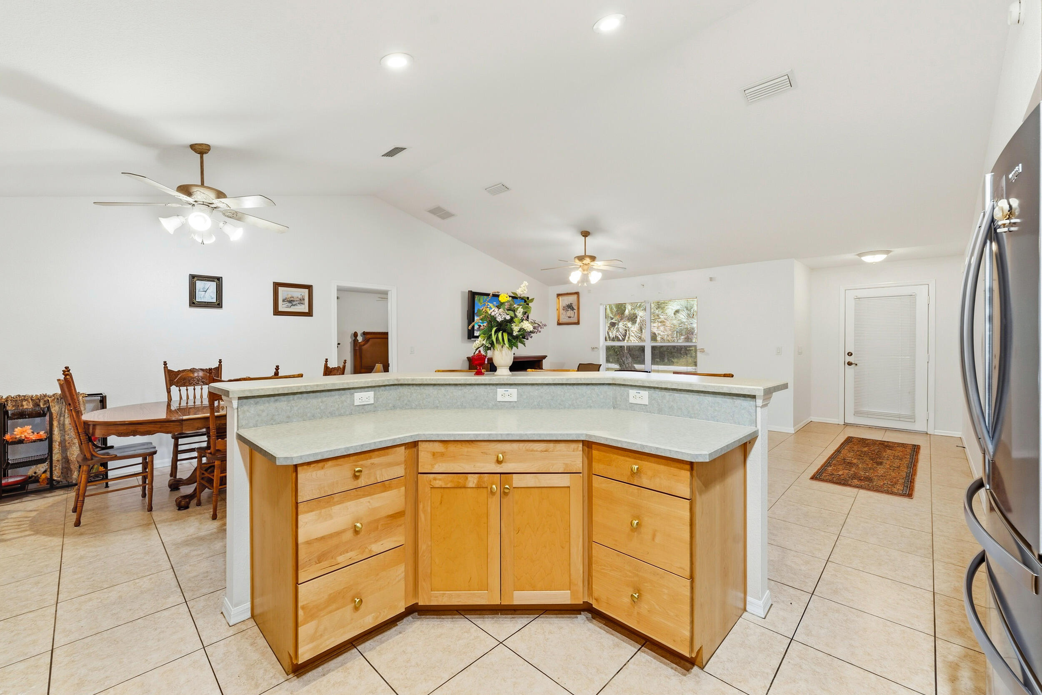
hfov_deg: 104.3
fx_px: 405
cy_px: 348
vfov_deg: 81.2
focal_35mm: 14
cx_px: 521
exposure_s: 1/1.67
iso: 250
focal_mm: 14
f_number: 9
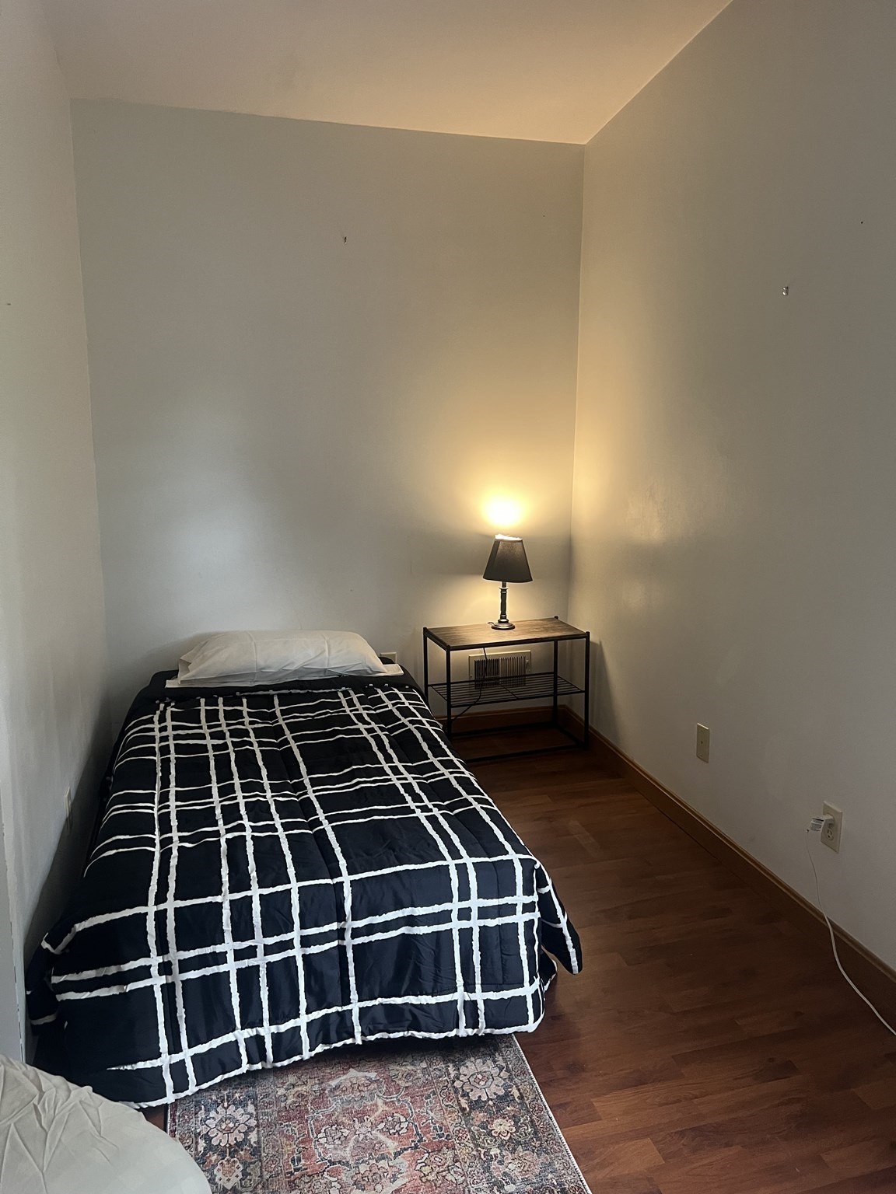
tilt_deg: -8.2
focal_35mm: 26
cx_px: 448
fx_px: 897
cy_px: 597
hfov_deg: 53.1
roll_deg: -0.4
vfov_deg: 67.3
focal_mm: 5.7
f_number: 1.5
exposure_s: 1/60
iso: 200
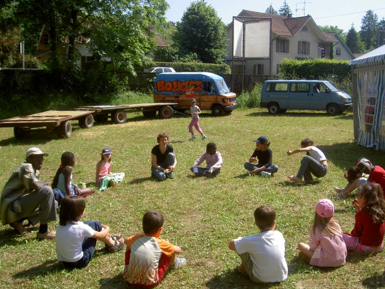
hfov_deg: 47.9
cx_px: 192
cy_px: 144
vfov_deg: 36.8
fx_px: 434
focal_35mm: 39
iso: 100
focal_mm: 8
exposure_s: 1/320
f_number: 4.7
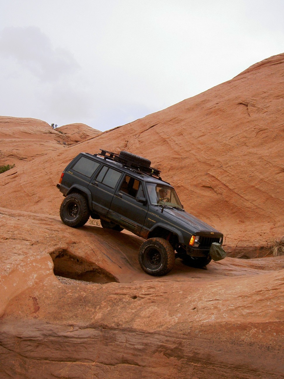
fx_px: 427
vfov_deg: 47.9
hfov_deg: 36.8
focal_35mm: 39
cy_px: 190
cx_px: 142
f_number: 4.7
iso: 100
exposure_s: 1/400
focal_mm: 8
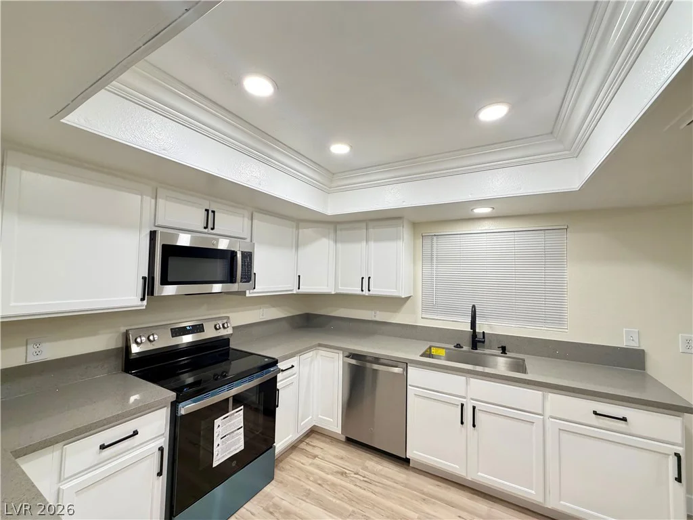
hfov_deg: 102.1
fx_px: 280
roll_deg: -0.3
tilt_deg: +2.0
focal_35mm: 14
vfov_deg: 85.7
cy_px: 260
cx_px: 346
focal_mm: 2.22
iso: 400
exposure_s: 1/60
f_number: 2.2
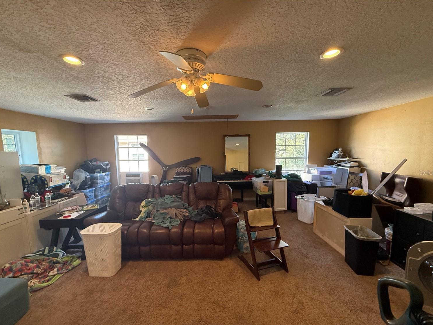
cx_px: 215
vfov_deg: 81.7
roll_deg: +1.6
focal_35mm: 15
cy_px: 172
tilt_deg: -6.7
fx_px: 188
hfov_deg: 98.2
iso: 400
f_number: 2.2
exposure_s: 1/120
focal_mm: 2.22
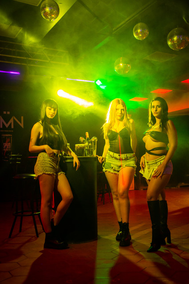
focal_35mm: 42
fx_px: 331
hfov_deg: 31.9
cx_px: 94
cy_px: 142
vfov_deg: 46.4
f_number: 4.5
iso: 1250
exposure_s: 1/50
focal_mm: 28
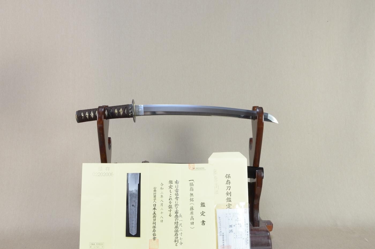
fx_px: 312
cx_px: 188
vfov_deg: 43.5
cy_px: 124
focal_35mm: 30
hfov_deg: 62.0
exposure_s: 1/1.6
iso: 400
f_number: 11
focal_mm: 20
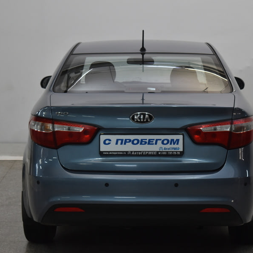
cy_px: 126
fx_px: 794
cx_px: 147
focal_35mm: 96
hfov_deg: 18.1
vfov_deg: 18.1
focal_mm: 50
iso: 800
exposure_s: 1/100
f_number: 5.6
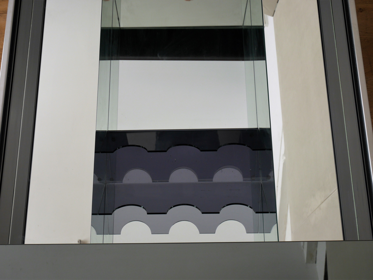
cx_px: 186
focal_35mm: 56
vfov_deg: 26.1
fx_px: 604
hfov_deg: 34.3
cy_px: 140
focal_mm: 28
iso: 250
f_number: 5.4
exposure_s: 1/60
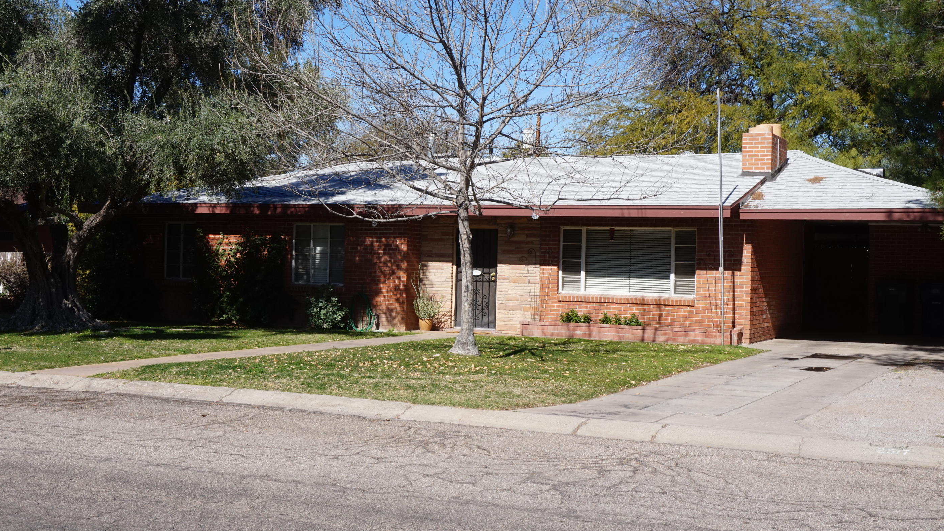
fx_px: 1176
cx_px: 454
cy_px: 242
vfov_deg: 25.4
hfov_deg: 43.7
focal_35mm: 47
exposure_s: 1/100
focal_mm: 28
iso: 100
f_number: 14
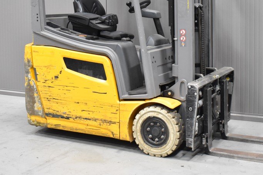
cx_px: 145
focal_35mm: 63
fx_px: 460
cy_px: 29
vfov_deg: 21.2
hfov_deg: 31.9
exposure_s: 1/40
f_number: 4.5
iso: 1600
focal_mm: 24
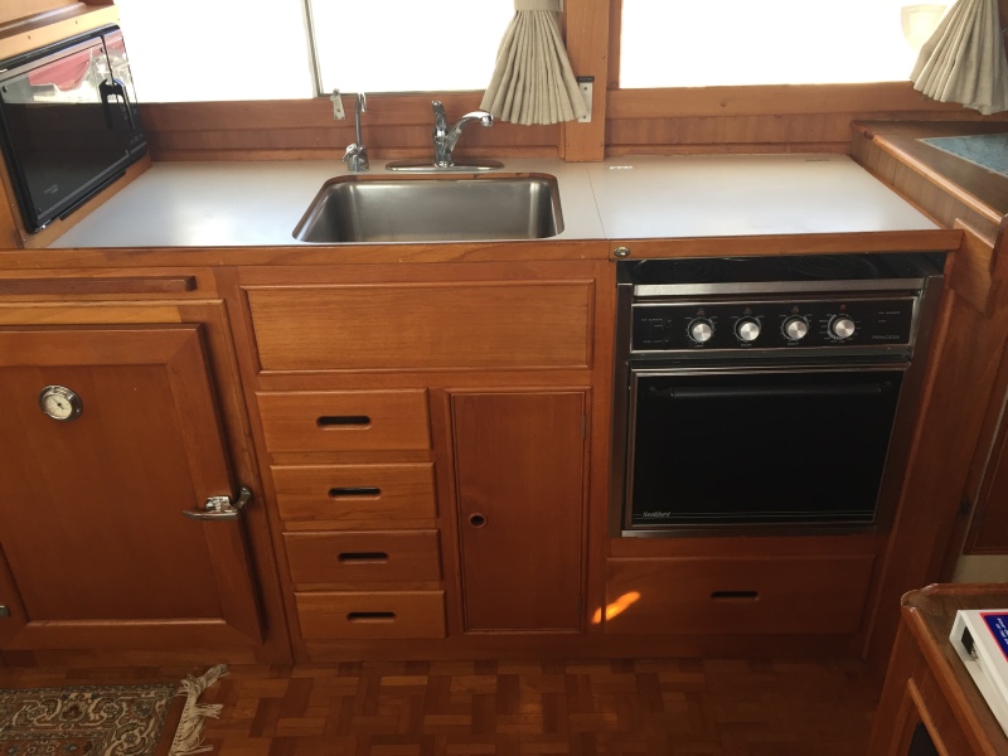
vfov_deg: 48.2
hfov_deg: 61.7
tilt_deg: -30.0
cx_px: 504
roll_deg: +2.6
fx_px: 844
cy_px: 378
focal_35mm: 29
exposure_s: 1/33
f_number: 2.2
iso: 32
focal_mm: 4.15
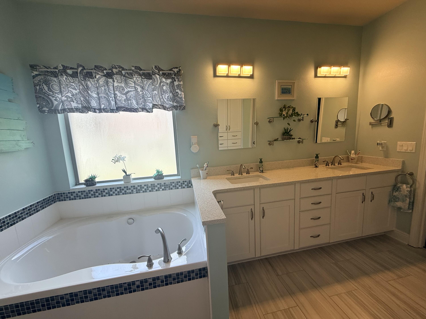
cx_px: 213
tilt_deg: -7.4
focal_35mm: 14
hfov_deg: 102.1
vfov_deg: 85.7
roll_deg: +3.8
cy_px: 160
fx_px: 172
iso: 80
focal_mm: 2.22
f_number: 2.2
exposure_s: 1/120
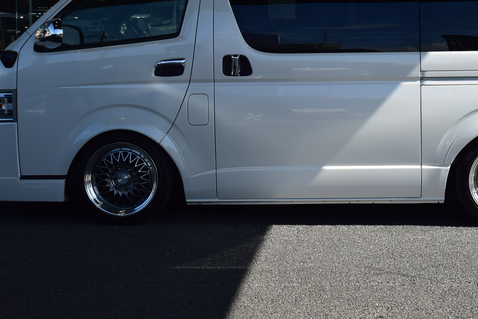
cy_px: 96
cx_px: 342
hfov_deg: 24.6
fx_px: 1088
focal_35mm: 82
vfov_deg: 16.7
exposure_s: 1/500
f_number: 11
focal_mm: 31
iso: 280
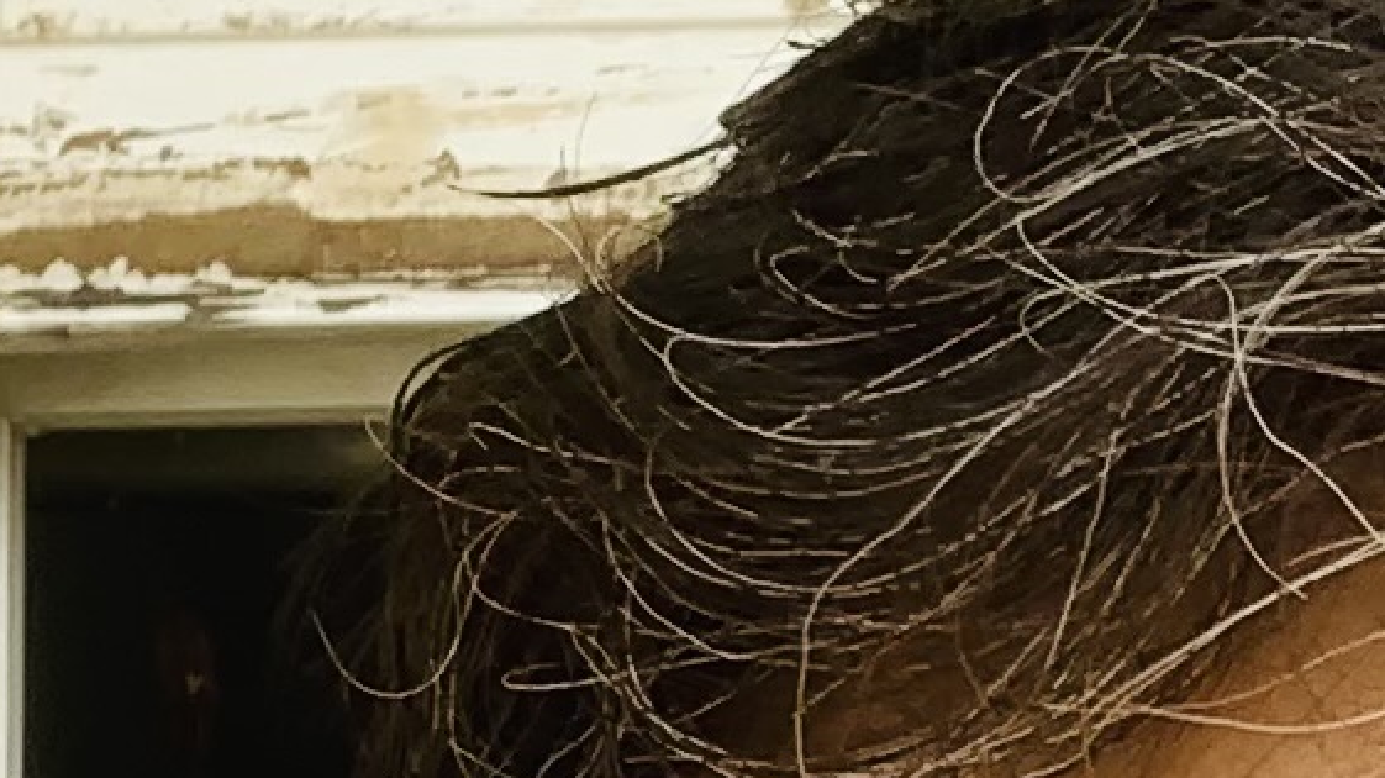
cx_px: 1504
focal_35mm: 192
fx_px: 7048
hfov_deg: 11.1
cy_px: 1479
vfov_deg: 6.2
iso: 16
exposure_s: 1/204
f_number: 2.2
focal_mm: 2.87
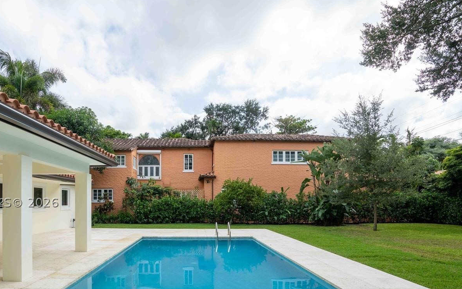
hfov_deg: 79.1
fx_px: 277
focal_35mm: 22
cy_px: 202
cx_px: 194
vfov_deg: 53.5
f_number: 6.3
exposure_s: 1/1600
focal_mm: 16
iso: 400
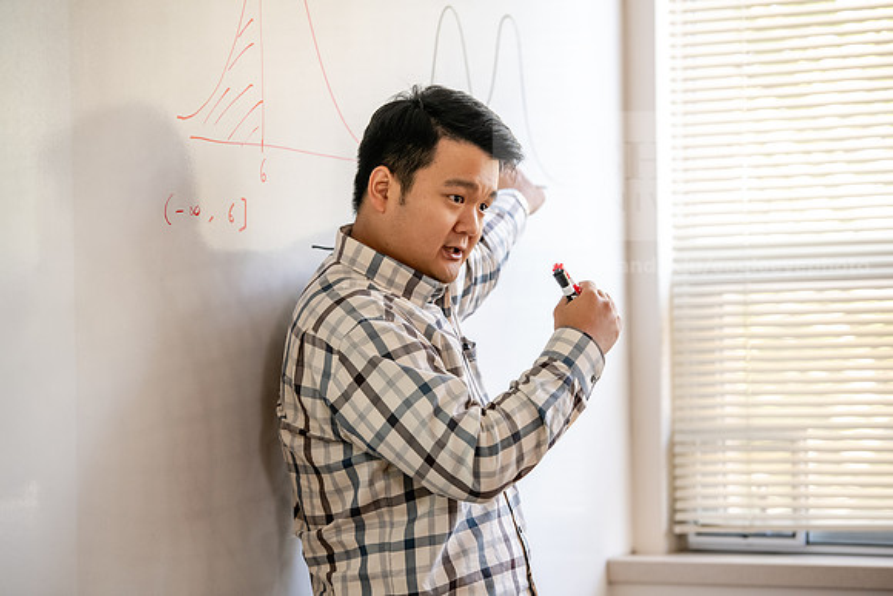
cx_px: 446
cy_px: 298
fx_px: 3225
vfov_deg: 10.6
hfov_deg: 15.8
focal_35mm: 130
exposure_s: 1/200
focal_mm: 130
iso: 2000
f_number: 3.5
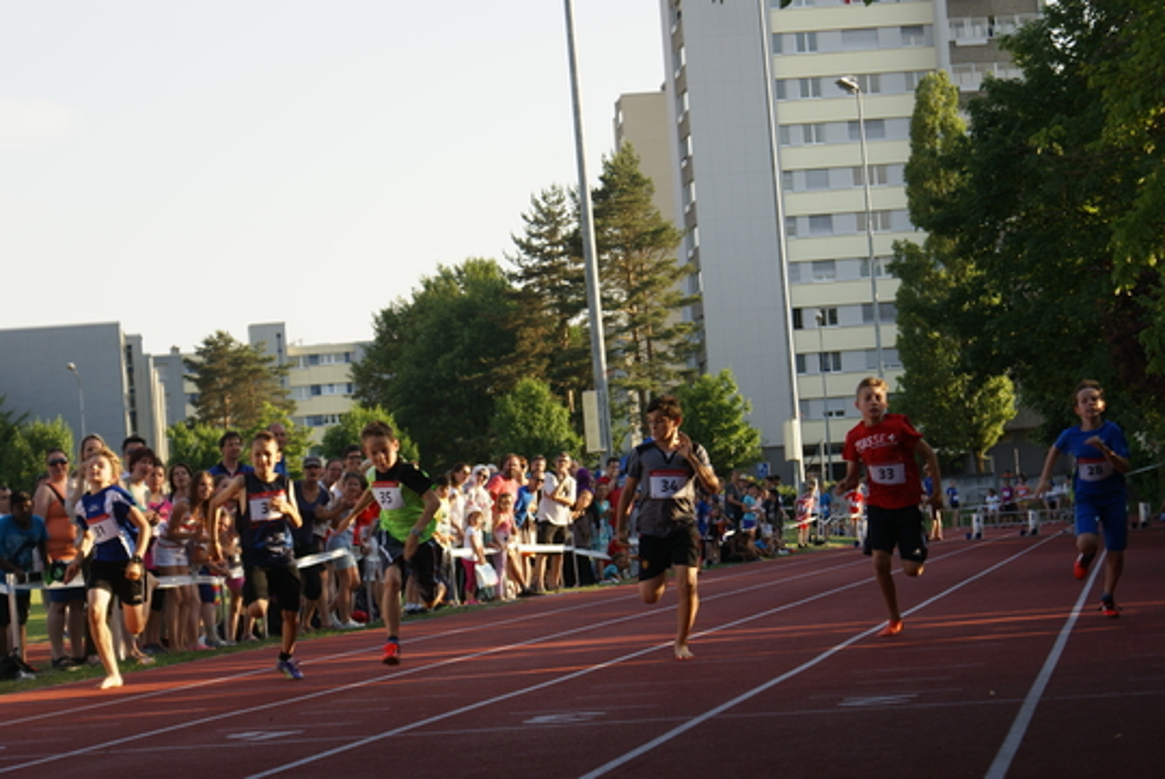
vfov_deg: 13.1
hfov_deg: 19.4
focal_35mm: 105
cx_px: 582
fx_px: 3401
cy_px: 390
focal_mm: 70
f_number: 5.6
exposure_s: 1/250
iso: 100
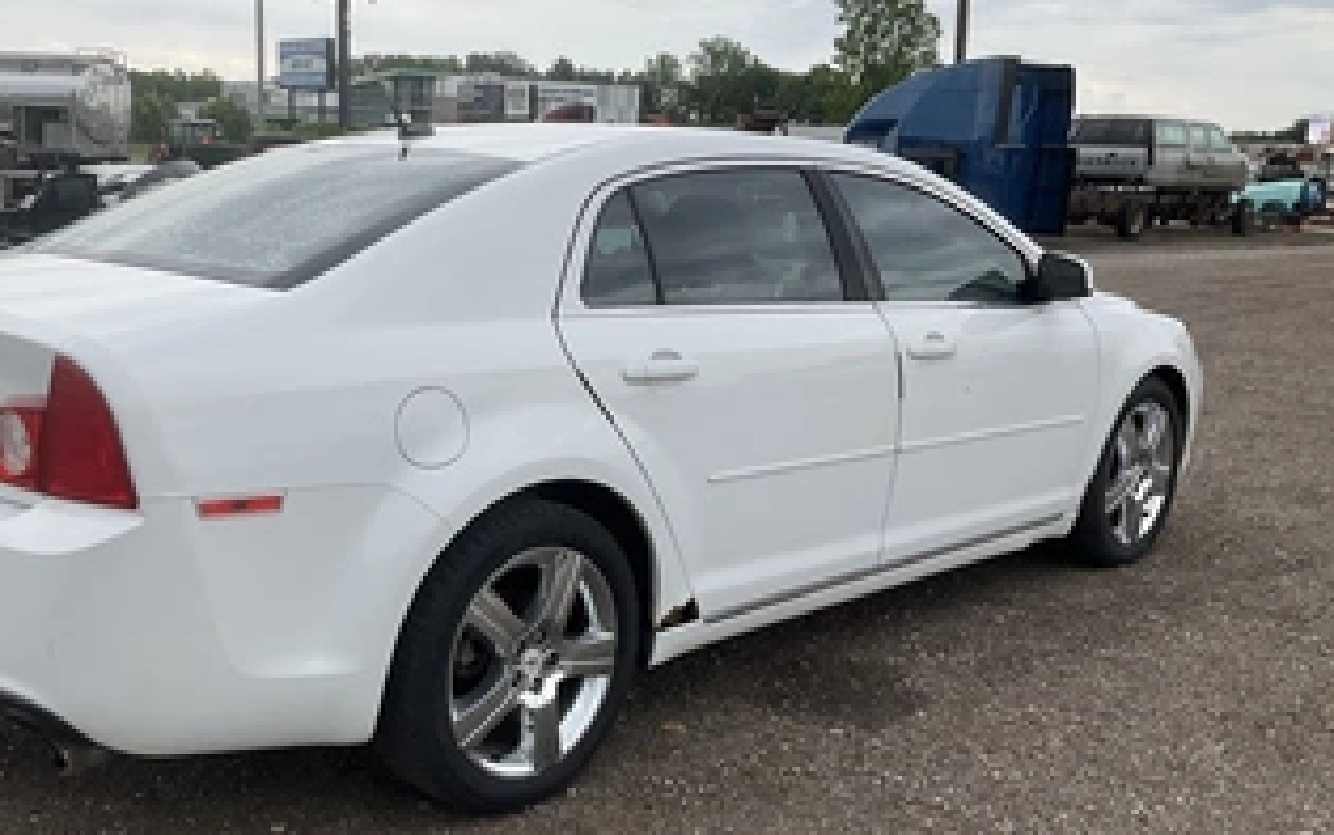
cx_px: 534
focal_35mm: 39
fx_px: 1418
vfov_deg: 32.7
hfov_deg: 50.1
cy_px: 475
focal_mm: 3
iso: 25
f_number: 1.8
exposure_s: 1/1377
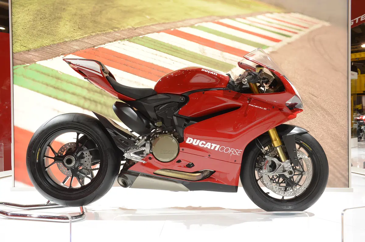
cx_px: 182
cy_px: 121
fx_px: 355
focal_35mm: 35
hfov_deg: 54.5
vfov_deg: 37.8
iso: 800
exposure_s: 1/160
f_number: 6.3
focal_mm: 35
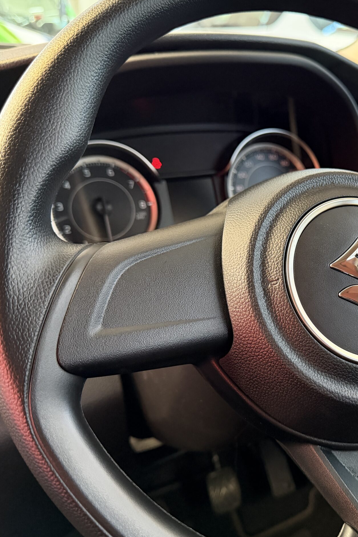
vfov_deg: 55.8
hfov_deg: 37.1
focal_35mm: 34
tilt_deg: -24.9
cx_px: 301
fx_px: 507
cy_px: 273
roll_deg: -0.3
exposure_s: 1/60
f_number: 1.78
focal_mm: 6.76
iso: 800
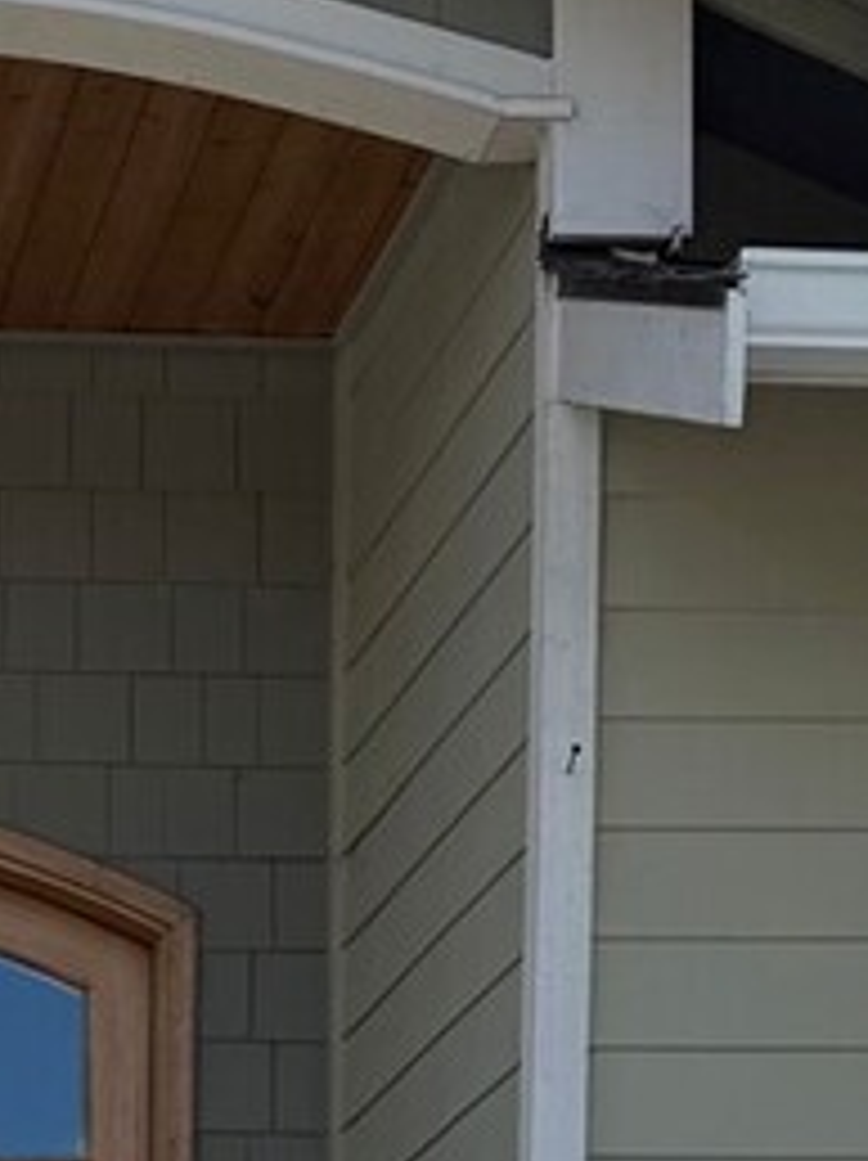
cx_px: -310
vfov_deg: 13.5
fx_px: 4488
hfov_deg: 10.8
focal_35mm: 134
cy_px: 1930
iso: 80
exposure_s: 1/3953
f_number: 1.78
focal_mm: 6.76
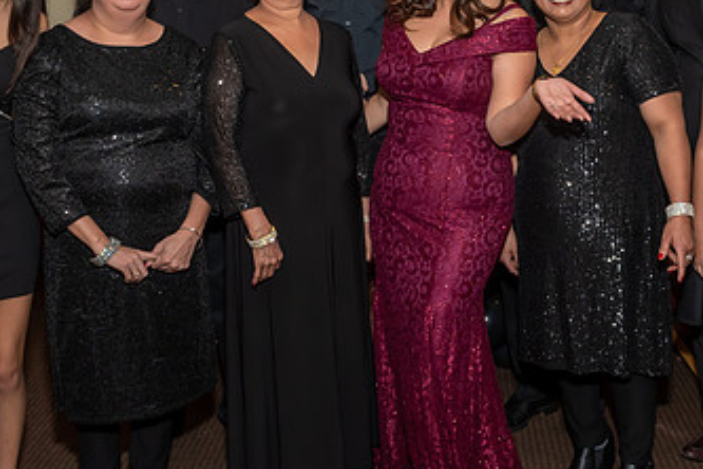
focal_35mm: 53
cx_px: 438
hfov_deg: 37.3
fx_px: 1035
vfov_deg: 25.3
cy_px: 146
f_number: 9
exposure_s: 1/250
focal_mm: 19
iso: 500
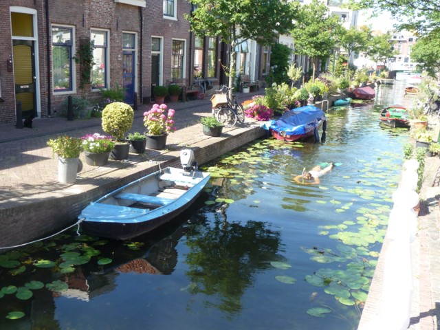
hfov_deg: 49.0
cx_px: 220
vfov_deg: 37.7
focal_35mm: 38
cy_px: 165
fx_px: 483
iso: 100
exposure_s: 1/160
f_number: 3.8
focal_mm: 6.3
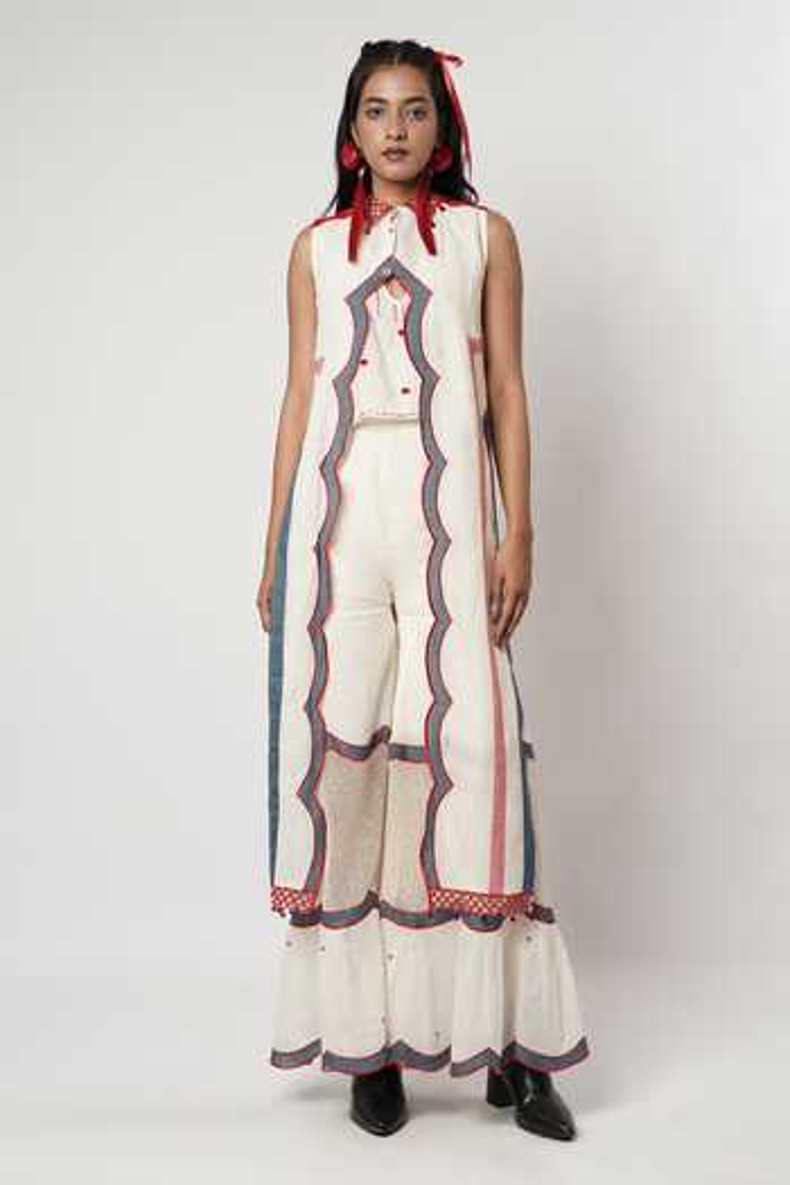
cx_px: 395
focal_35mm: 50
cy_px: 592
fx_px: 1659
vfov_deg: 39.3
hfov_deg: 26.8
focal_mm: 50.4
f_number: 5.6
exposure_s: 1/200
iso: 100
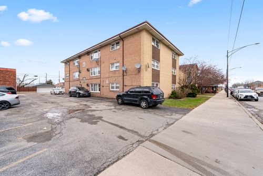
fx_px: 102
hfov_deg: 104.2
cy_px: 88
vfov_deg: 81.3
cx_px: 132
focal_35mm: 14
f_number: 9
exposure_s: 1/125
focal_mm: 14
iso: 640
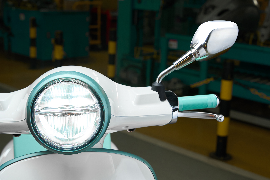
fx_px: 447
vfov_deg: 22.8
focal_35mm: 60
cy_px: 90
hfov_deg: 33.6
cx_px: 135
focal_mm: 59.6
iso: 640
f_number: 7.1
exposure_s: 1/100
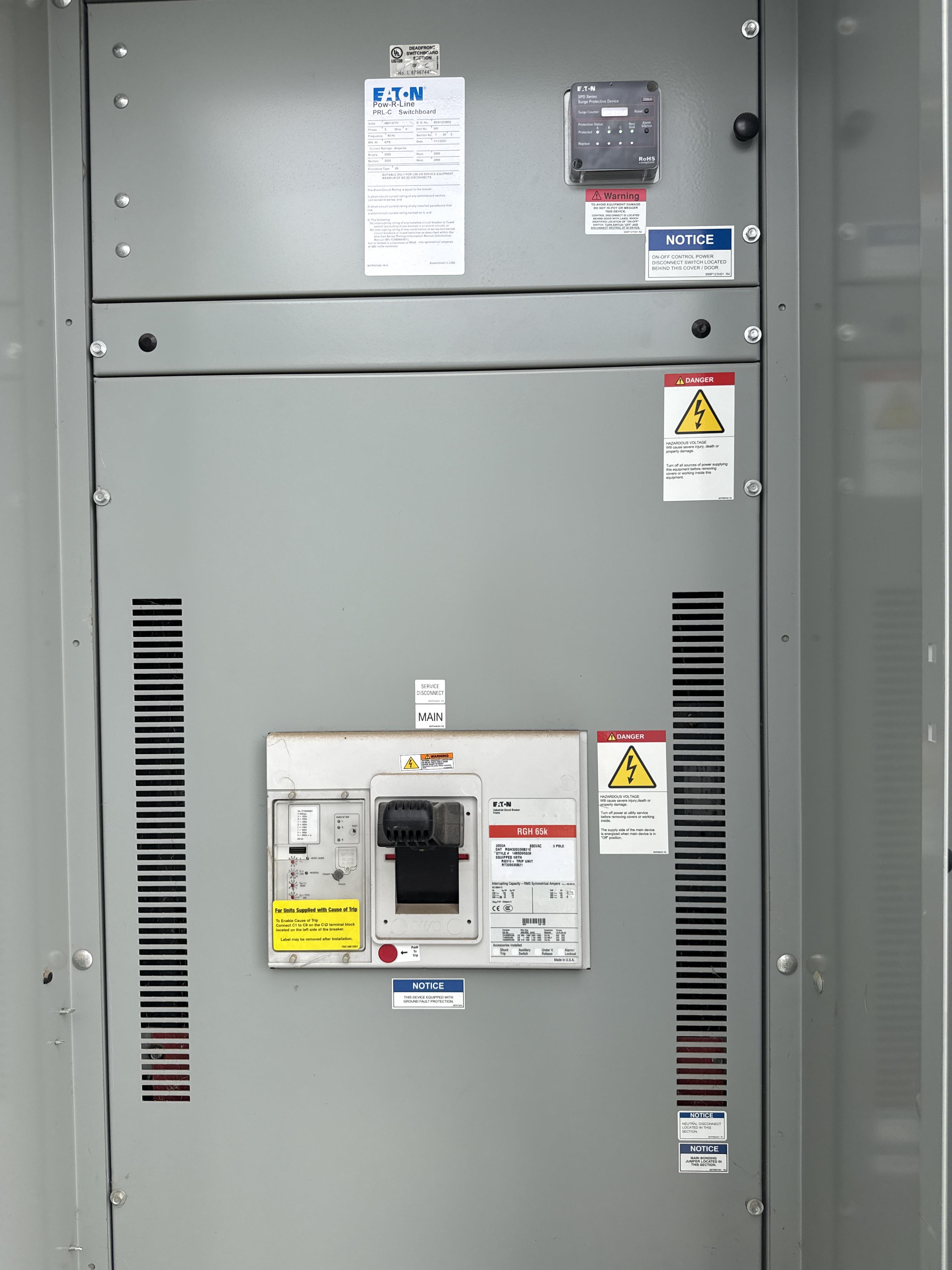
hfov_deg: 56.8
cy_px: 635
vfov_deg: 71.6
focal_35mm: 24
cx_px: 476
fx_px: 880
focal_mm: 6.76
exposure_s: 1/702
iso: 80
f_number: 1.78
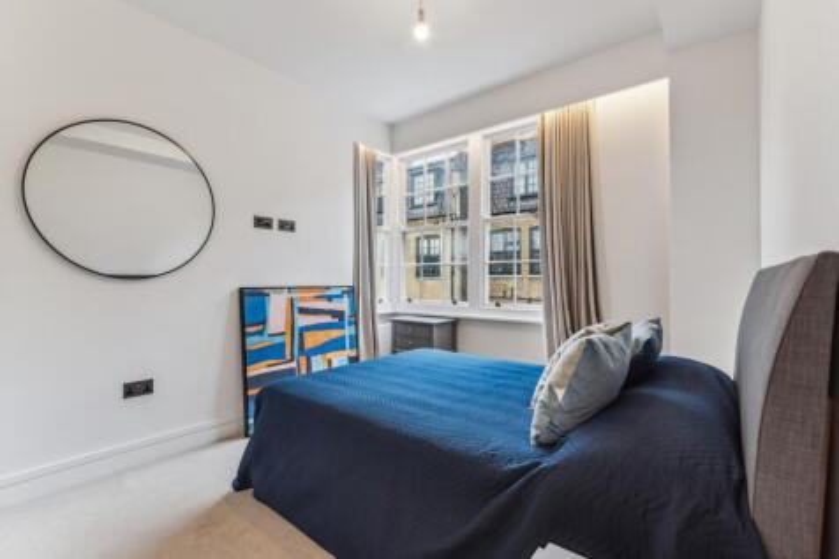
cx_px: 420
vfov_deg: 73.7
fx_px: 373
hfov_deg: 96.8
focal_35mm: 16
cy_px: 280
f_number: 11
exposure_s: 1/25
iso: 400
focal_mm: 16
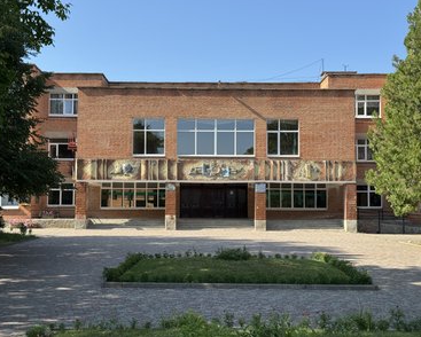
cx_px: 202
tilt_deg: +3.5
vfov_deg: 29.7
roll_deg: -0.2
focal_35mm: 51
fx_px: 636
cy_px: 167
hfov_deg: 36.6
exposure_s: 1/2331
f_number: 1.78
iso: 64
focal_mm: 6.76
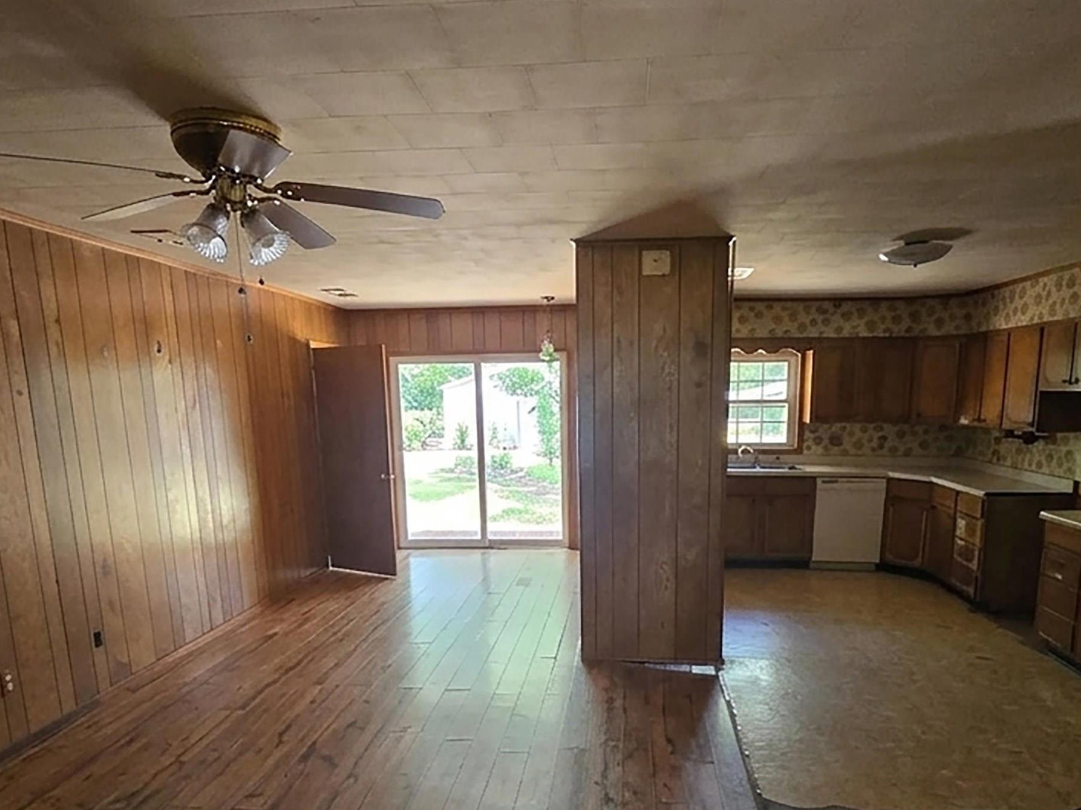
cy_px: 528
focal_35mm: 22
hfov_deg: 76.3
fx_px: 687
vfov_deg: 59.9
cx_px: 568
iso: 400
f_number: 2.2
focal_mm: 1.7
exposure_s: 1/60
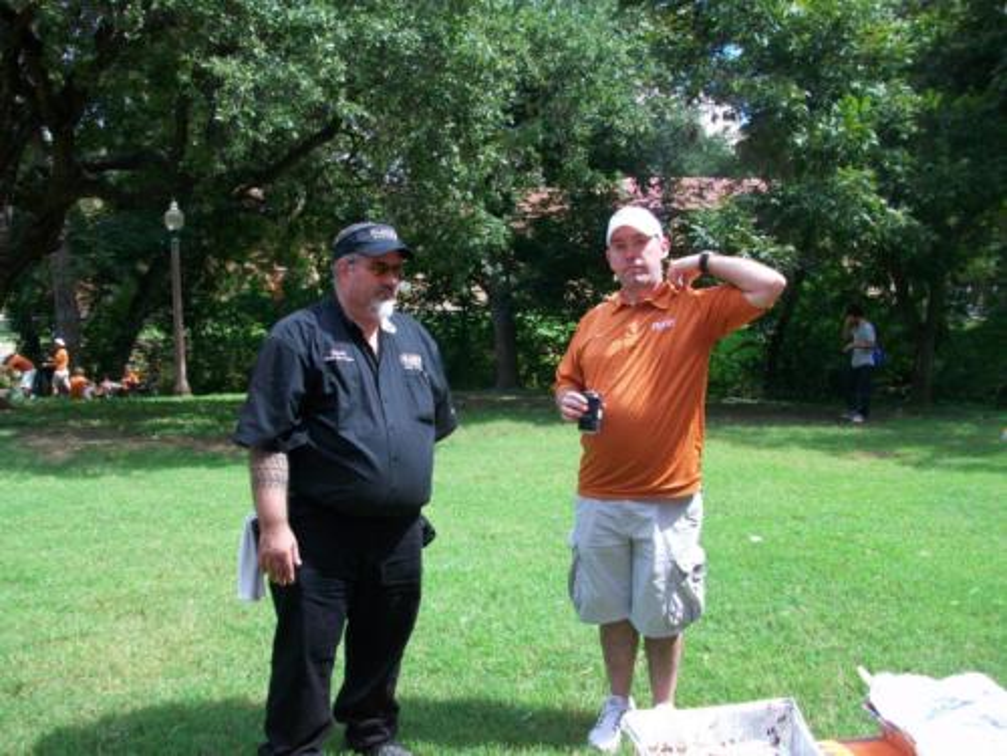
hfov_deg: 56.8
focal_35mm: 32
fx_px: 931
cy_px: 378
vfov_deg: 44.2
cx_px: 504
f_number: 2.8
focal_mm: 5.7
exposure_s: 1/320
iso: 64
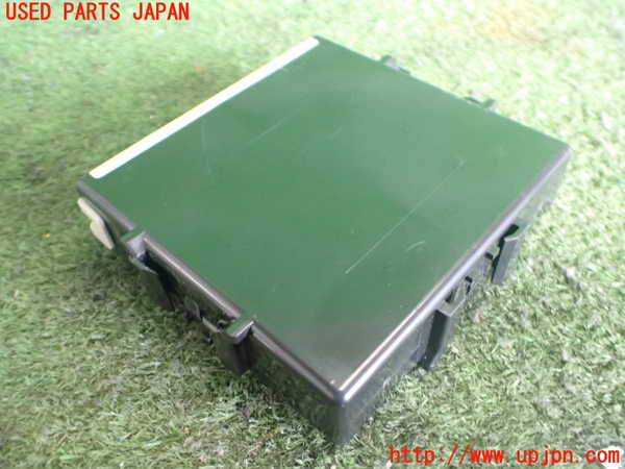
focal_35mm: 30
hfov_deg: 60.0
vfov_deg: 46.8
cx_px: 312
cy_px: 234
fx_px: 542
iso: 800
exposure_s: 1/50
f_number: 2.3
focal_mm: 5.4
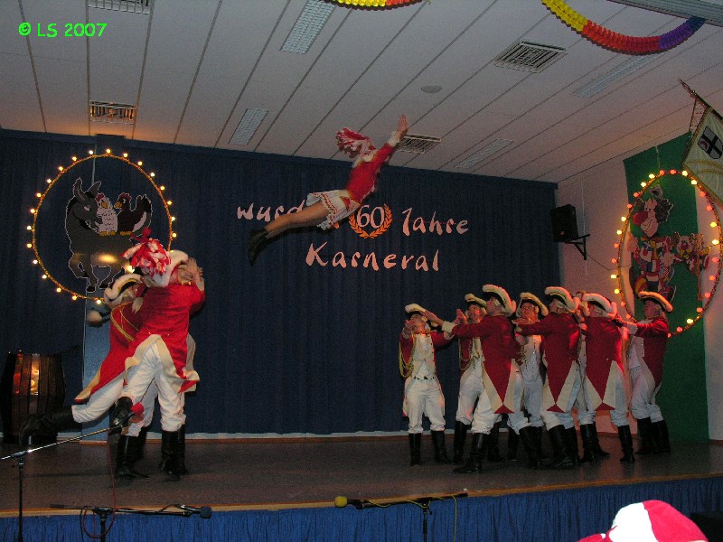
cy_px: 271
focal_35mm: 35
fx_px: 731
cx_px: 362
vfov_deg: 40.7
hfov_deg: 52.6
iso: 200
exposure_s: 1/60.1
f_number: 4
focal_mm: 8.9
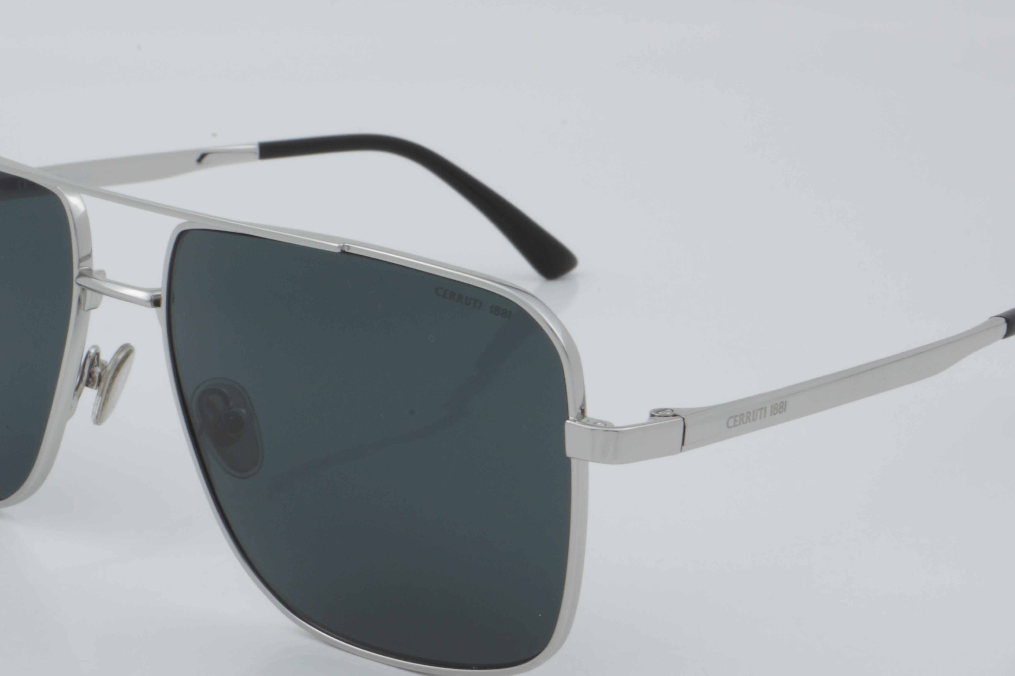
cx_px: 453
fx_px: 2706
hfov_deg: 21.2
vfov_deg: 14.2
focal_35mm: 96
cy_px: 378
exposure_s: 1/3
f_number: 32
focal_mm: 50
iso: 100
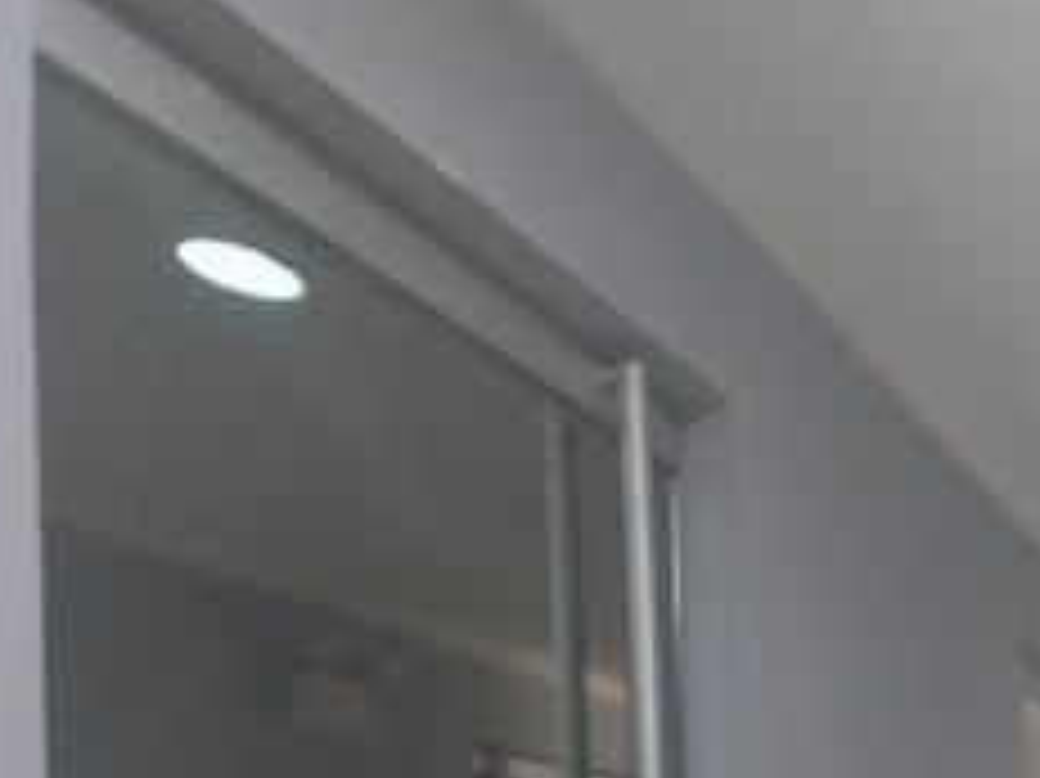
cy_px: 998
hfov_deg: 41.8
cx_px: 1121
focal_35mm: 36
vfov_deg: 31.2
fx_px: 1081
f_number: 2.2
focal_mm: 1.3
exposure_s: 1/30
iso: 252
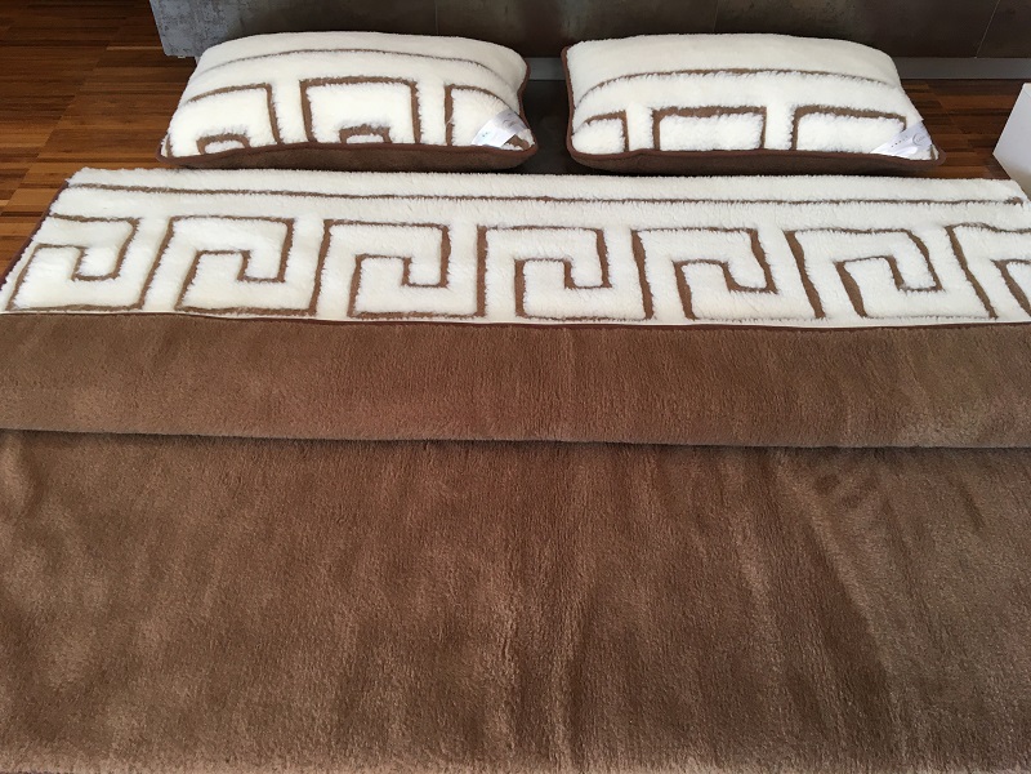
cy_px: 387
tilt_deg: -47.2
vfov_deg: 48.2
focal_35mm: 29
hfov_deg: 61.7
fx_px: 864
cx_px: 516
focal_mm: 4.15
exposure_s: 1/33
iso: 40
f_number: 2.2
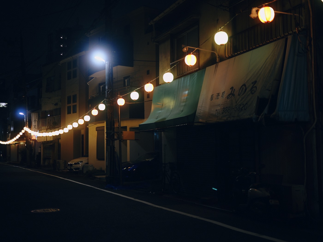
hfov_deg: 42.9
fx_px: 411
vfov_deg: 32.9
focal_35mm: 44
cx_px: 159
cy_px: 122
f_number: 2
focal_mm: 40
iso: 400
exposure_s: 1/50
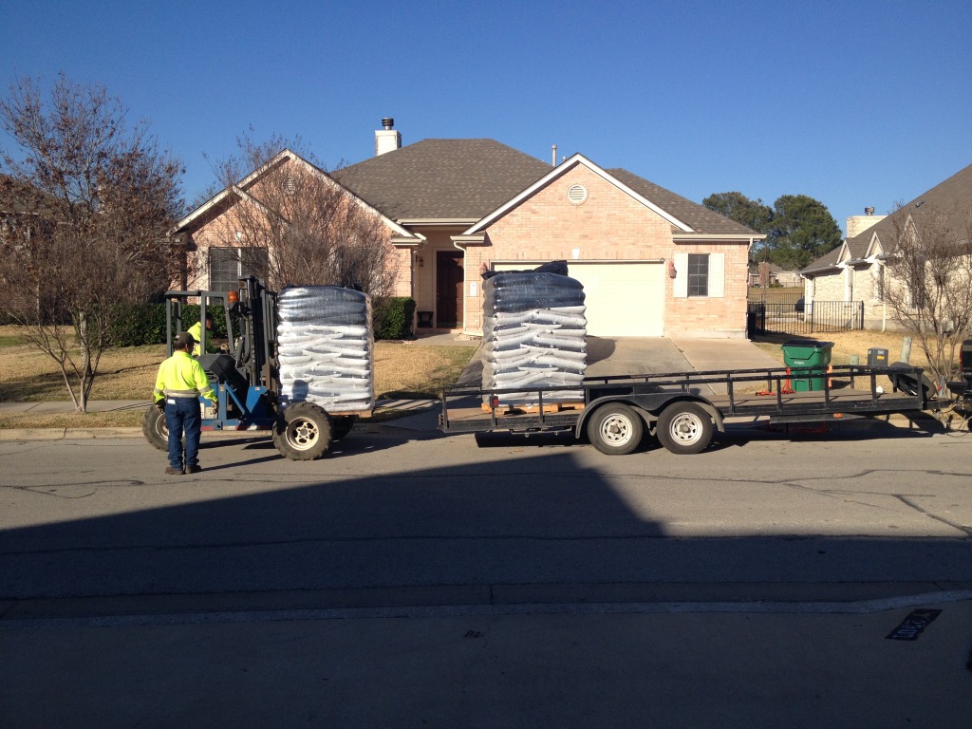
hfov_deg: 52.6
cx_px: 486
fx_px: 983
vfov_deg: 40.7
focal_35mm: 35
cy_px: 364
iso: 50
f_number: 2.4
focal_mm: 4.28
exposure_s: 1/1727
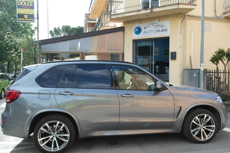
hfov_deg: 61.9
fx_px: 192
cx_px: 115
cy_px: 76
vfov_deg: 43.6
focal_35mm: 30
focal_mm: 20
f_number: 4.5
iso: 100
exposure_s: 1/160
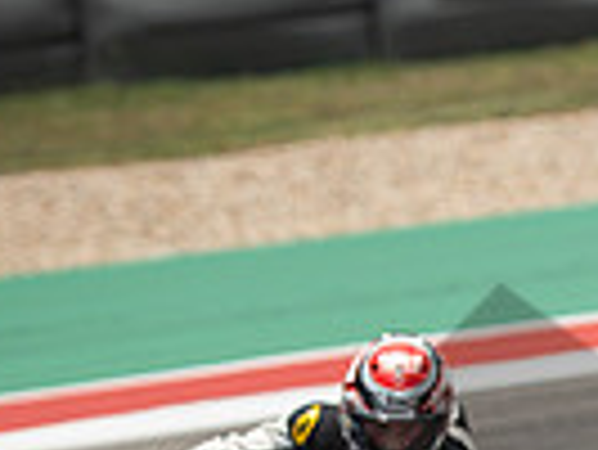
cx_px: 841
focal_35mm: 1261
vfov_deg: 1.2
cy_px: 722
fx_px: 21804
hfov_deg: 1.6
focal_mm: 200
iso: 125
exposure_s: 1/2000
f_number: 2.8
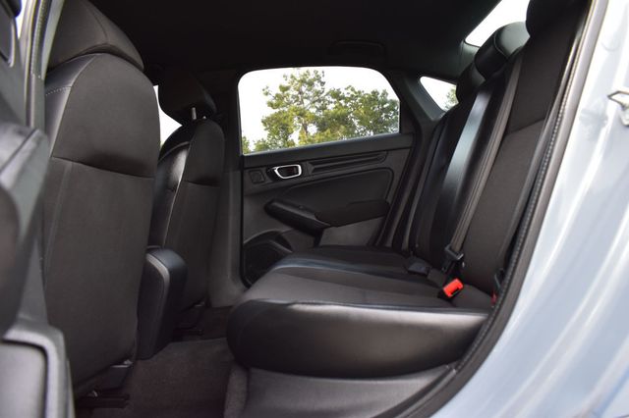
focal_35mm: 27
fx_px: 471
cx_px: 314
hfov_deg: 67.4
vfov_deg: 47.9
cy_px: 209
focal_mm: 18
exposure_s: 1/30
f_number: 7.1
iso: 400
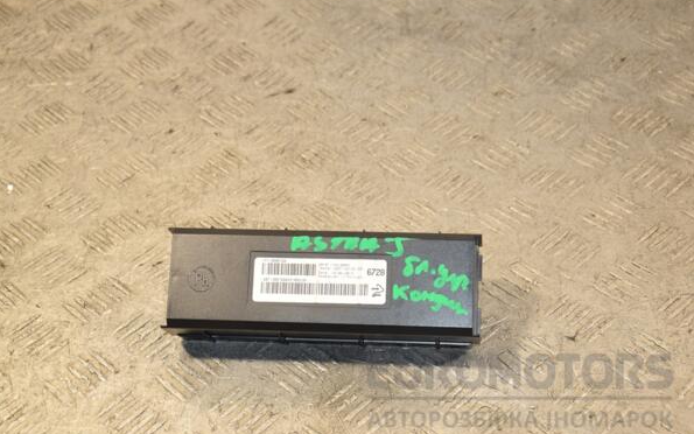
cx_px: 345
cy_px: 216
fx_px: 1400
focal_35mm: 74
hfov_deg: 27.8
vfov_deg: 17.6
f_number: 5.6
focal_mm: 48
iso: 800
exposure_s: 1/200
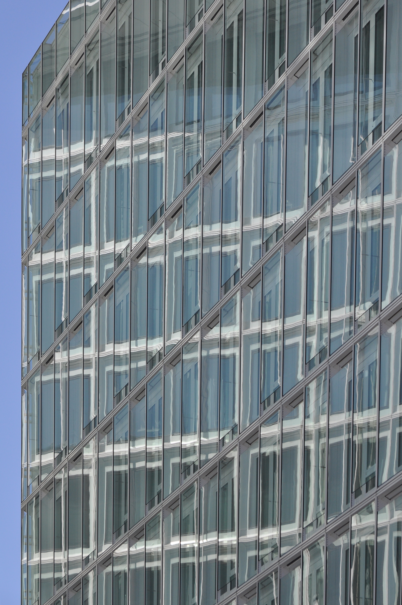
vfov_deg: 11.4
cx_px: 201
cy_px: 302
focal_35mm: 180
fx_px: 3023
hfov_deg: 7.6
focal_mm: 120
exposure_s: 1/1250
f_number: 9
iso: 400
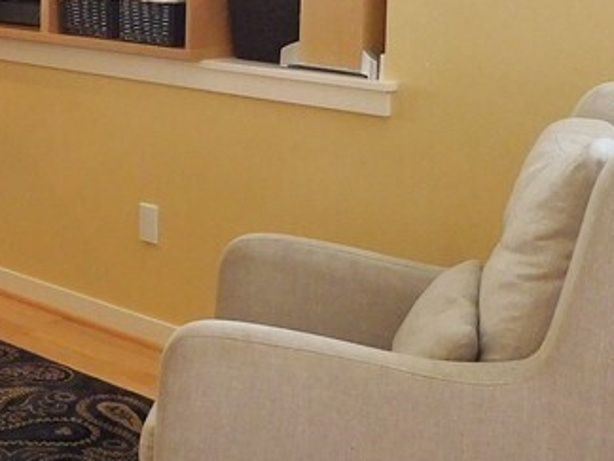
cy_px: 101
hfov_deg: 22.5
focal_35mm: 79
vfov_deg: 18.5
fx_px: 1401
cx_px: -150
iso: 180
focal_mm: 4.5
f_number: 3.3
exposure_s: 1/30
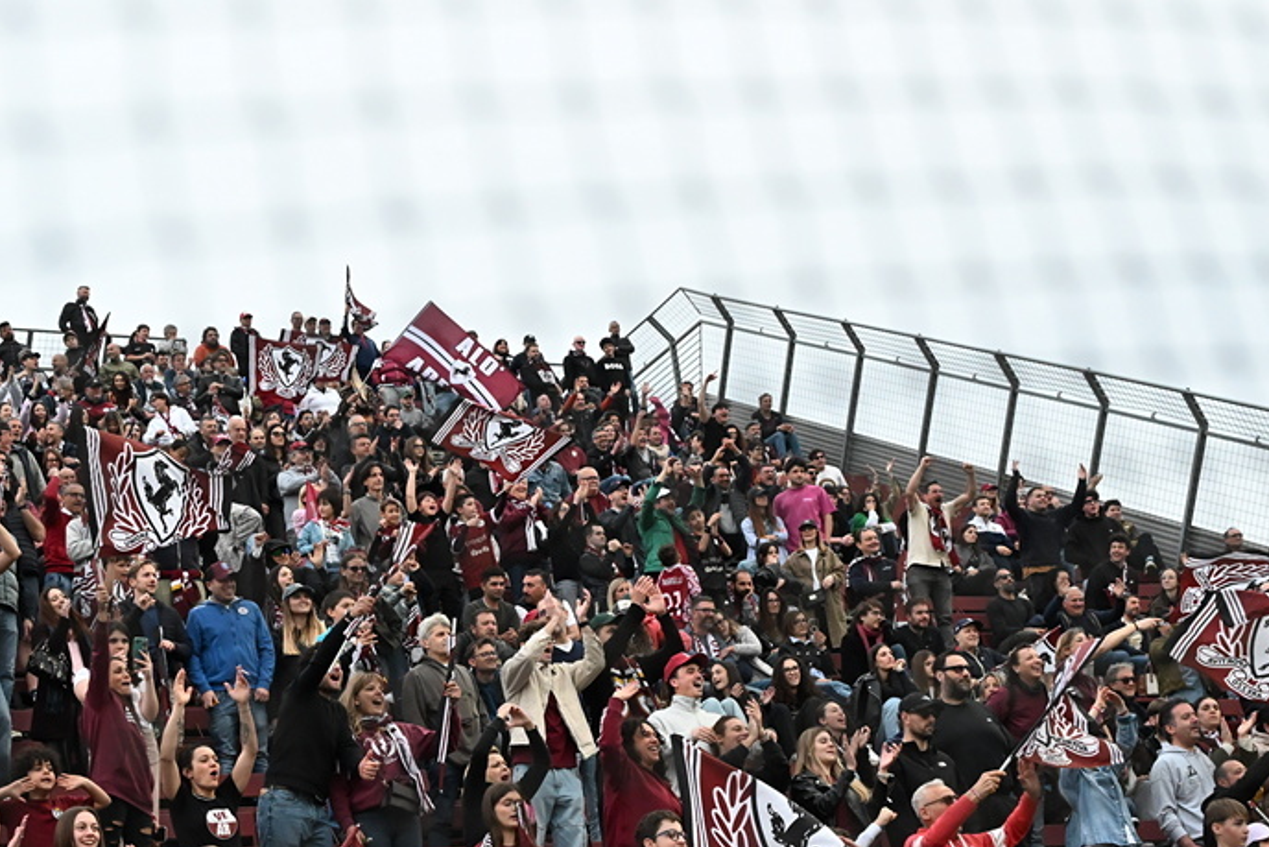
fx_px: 2397
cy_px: 664
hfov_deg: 29.6
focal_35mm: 68
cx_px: 575
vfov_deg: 19.8
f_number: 5
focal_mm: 39
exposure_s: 1/1000
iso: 6400
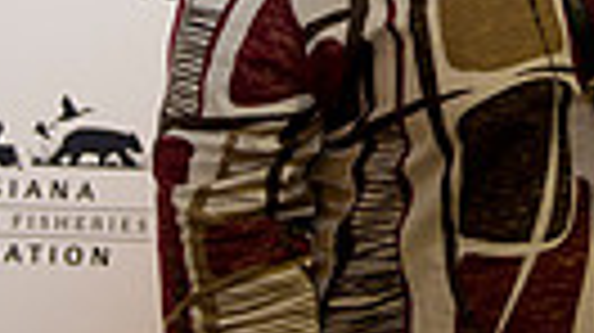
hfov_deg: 10.4
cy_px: -333
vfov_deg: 5.8
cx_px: 783
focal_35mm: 203
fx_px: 3195
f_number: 3.2
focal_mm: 44
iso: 800
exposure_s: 1/125
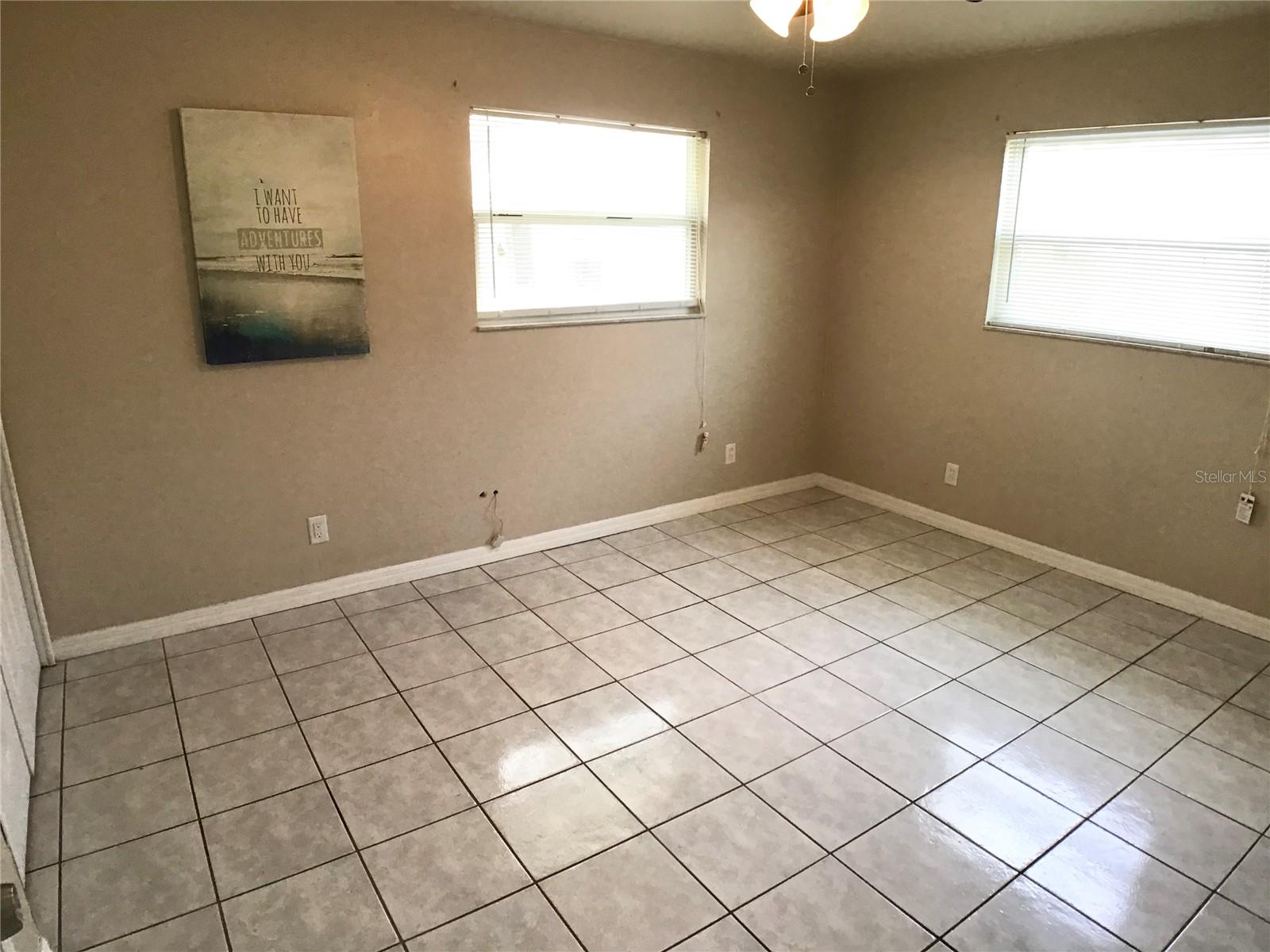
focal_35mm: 31
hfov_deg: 58.4
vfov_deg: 45.4
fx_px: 1137
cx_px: 635
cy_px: 476
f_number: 2.4
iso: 50
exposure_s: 1/30
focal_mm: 3.3
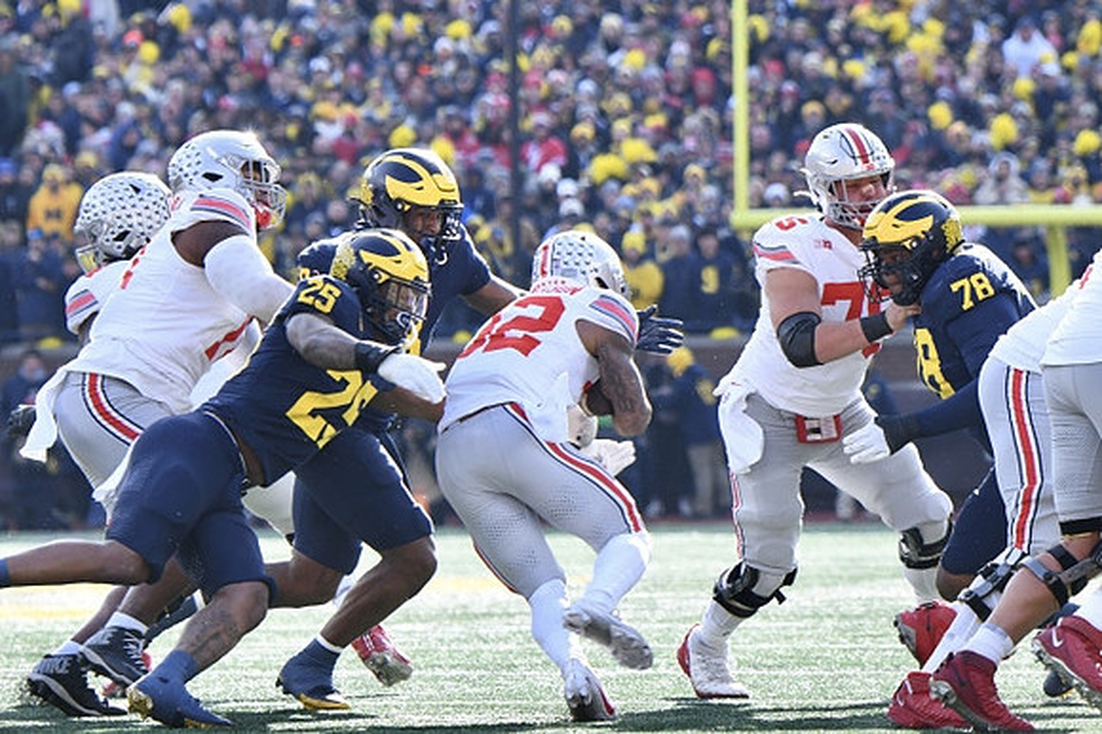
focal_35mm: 345
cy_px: 367
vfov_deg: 4.0
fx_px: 10554
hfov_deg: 6.0
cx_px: 551
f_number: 5.3
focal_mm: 230
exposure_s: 1/1250
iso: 1000
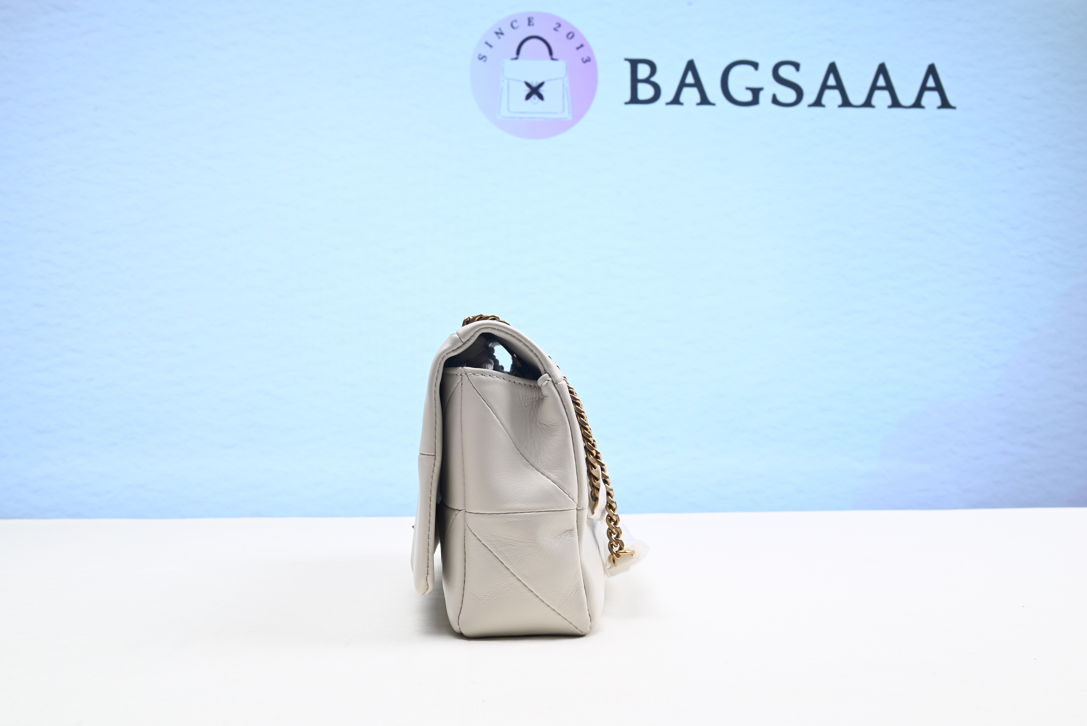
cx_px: 544
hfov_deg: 49.5
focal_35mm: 39
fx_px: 1178
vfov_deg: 34.2
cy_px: 363
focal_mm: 39
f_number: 16
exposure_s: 1/2
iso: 100
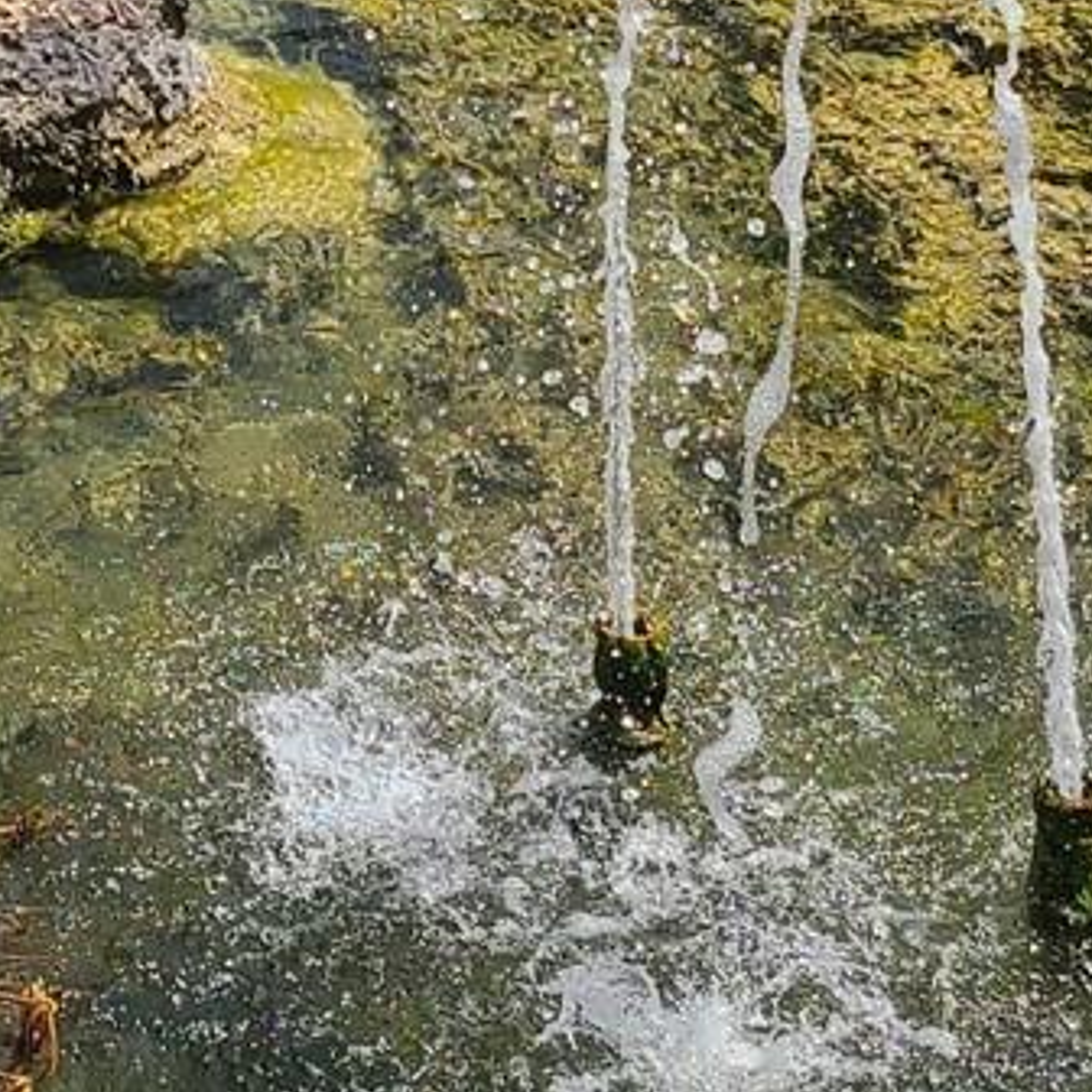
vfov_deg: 11.1
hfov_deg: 12.1
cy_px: -1238
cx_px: -292
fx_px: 4997
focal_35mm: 140
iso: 40
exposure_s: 1/2094
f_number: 1.8
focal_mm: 5.4
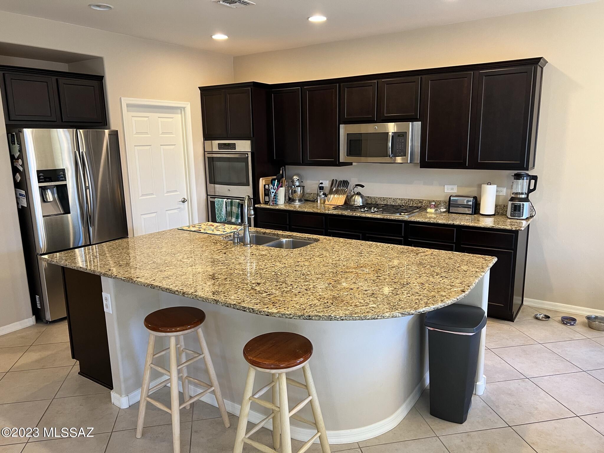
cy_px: 226
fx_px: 454
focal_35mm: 26
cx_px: 302
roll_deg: +1.5
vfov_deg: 53.1
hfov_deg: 67.3
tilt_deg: -10.5
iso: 160
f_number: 1.5
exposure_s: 1/60
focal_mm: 5.7
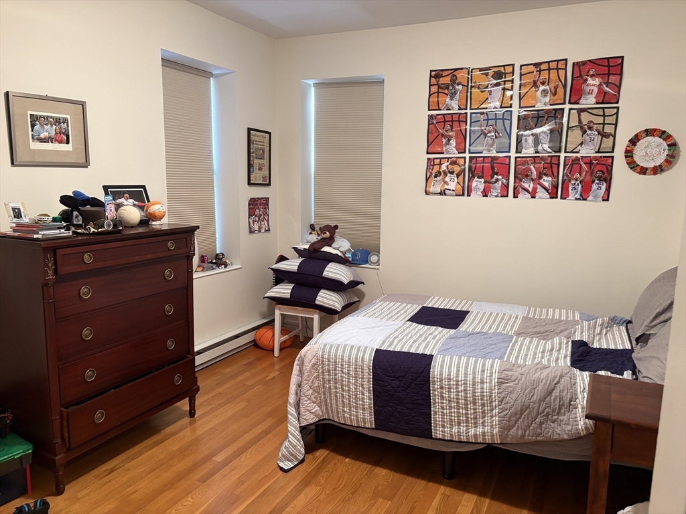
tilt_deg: -9.0
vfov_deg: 53.1
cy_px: 257
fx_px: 515
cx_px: 343
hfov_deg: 67.3
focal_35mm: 26
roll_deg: -1.2
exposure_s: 1/60
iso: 320
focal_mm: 5.96
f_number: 1.6
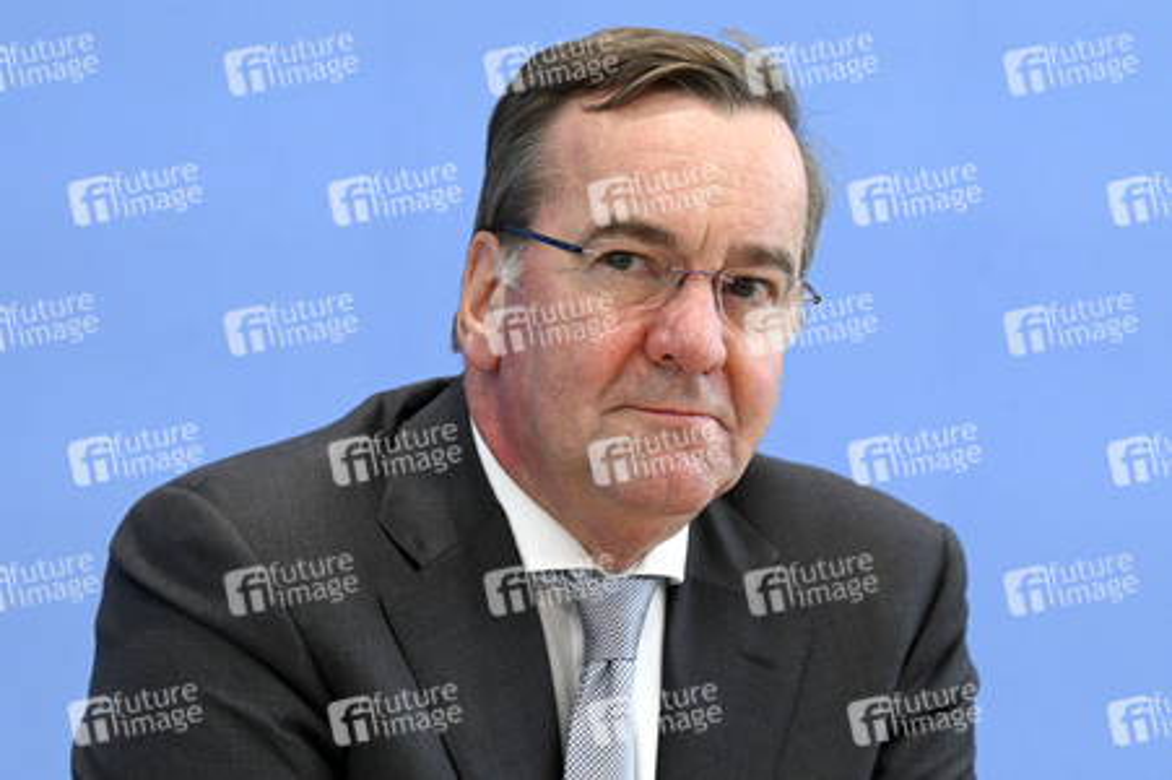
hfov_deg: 12.1
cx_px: 586
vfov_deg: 8.1
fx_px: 5530
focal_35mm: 170
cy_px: 390
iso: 5000
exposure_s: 1/800
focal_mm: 170
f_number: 6.3
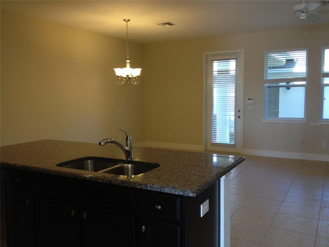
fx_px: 333
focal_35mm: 35
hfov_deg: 52.6
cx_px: 164
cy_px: 124
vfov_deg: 40.7
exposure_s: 1/30
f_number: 2.4
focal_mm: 4.28
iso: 50
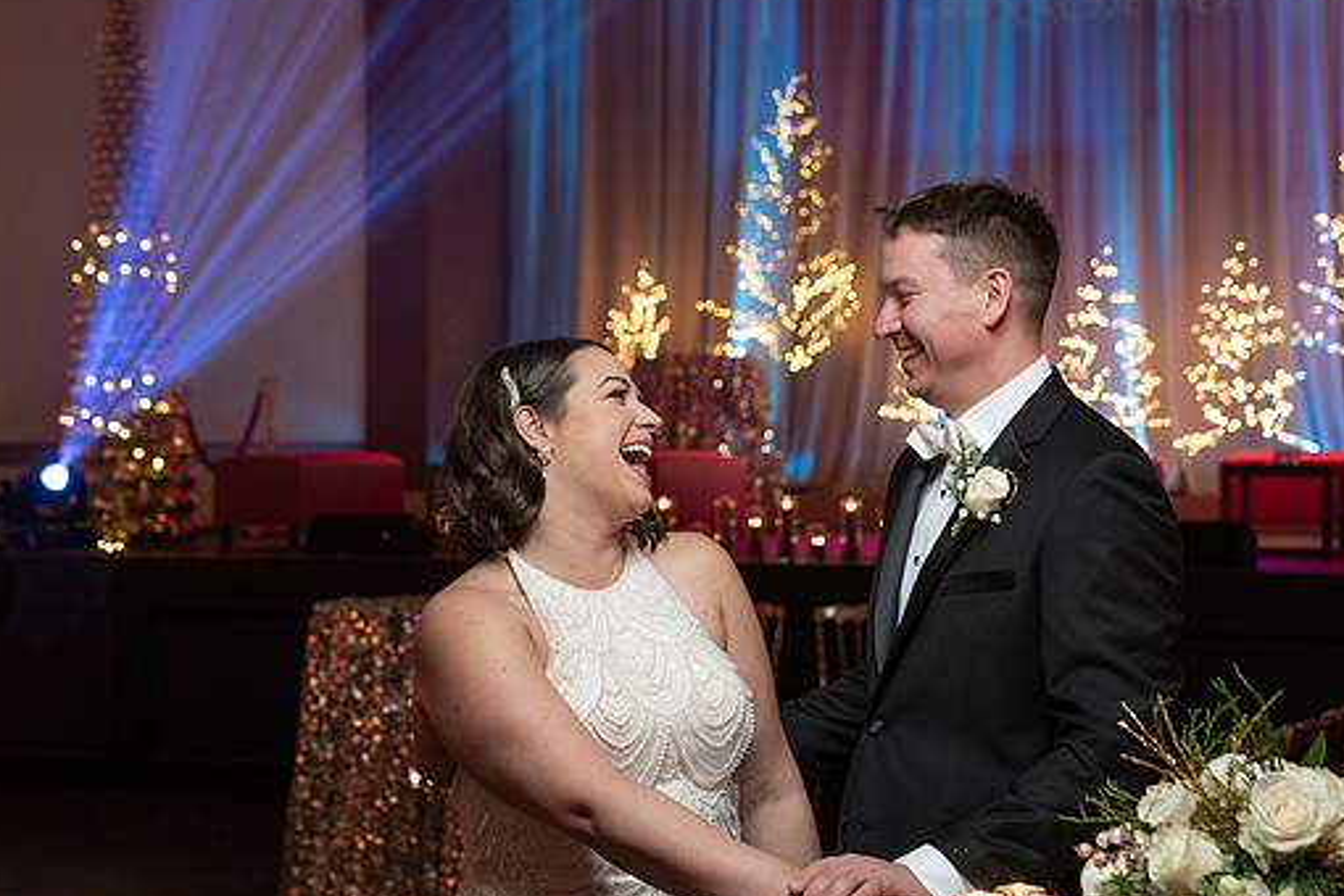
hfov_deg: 27.0
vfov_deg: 18.2
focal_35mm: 75
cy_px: 370
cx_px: 710
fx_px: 2800
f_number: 4
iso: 2000
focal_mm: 54
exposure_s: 1/100
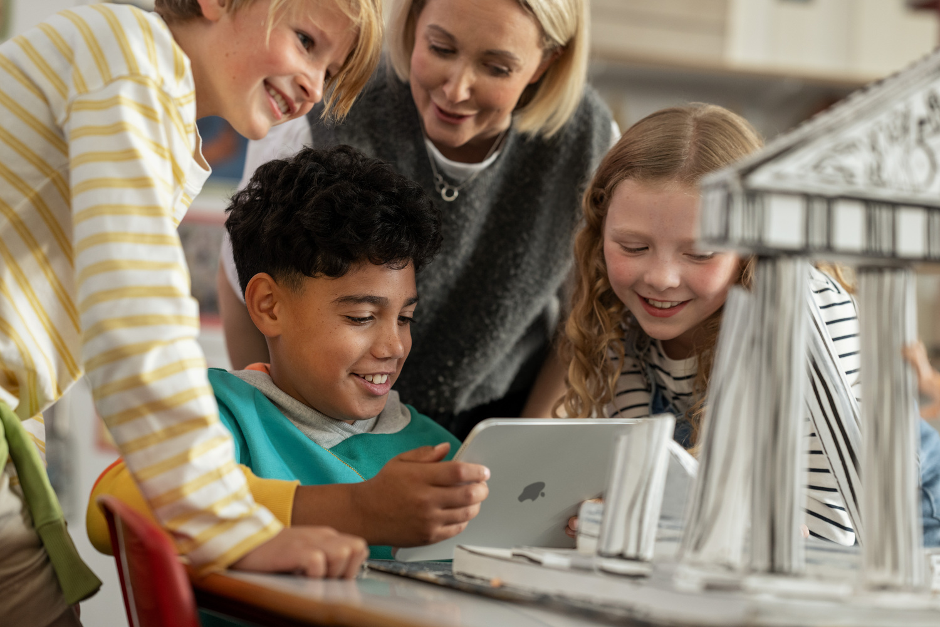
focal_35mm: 85
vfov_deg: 16.1
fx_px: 2219
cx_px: 470
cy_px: 314
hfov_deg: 23.9
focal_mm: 85
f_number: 2.5
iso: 800
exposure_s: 1/500
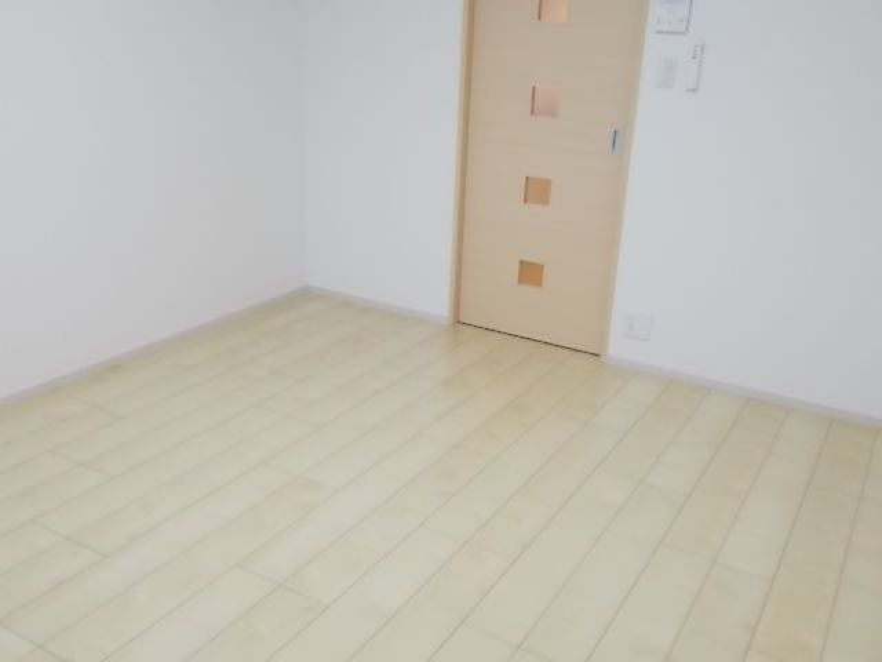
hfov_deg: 54.0
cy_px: 331
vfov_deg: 41.8
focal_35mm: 34
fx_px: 866
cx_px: 441
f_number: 3.6
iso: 200
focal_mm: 6
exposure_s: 1/15
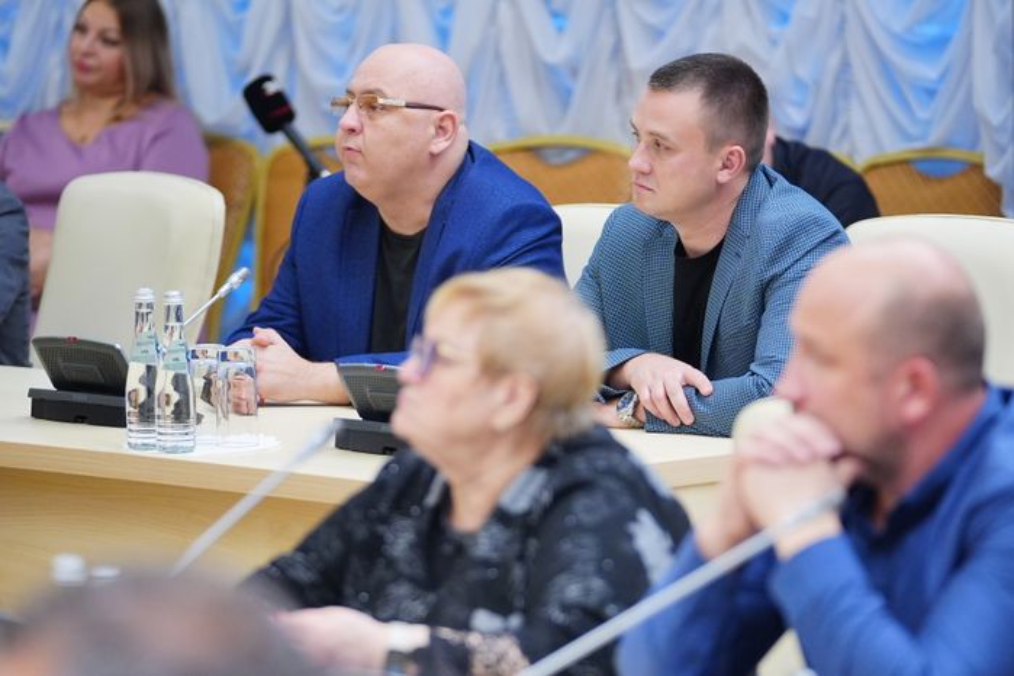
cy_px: 338
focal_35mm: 228
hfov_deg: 9.0
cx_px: 507
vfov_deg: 6.0
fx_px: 6421
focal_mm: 152
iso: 2000
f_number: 2.8
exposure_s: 1/320
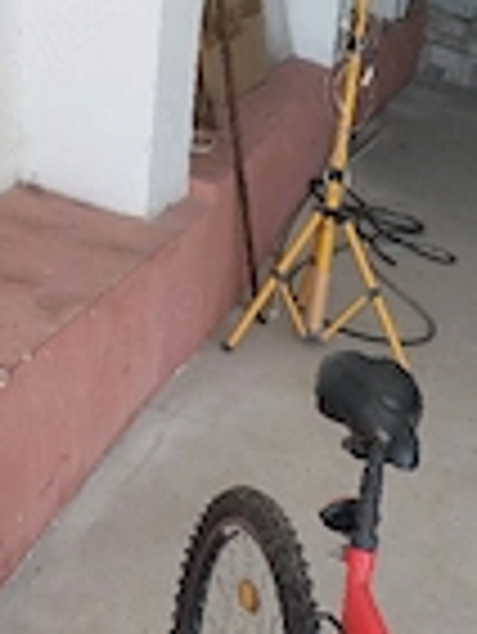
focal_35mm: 68
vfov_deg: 25.2
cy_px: 791
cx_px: 500
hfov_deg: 20.8
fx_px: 1247
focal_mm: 5.23
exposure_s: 1/100
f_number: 1.8
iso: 80
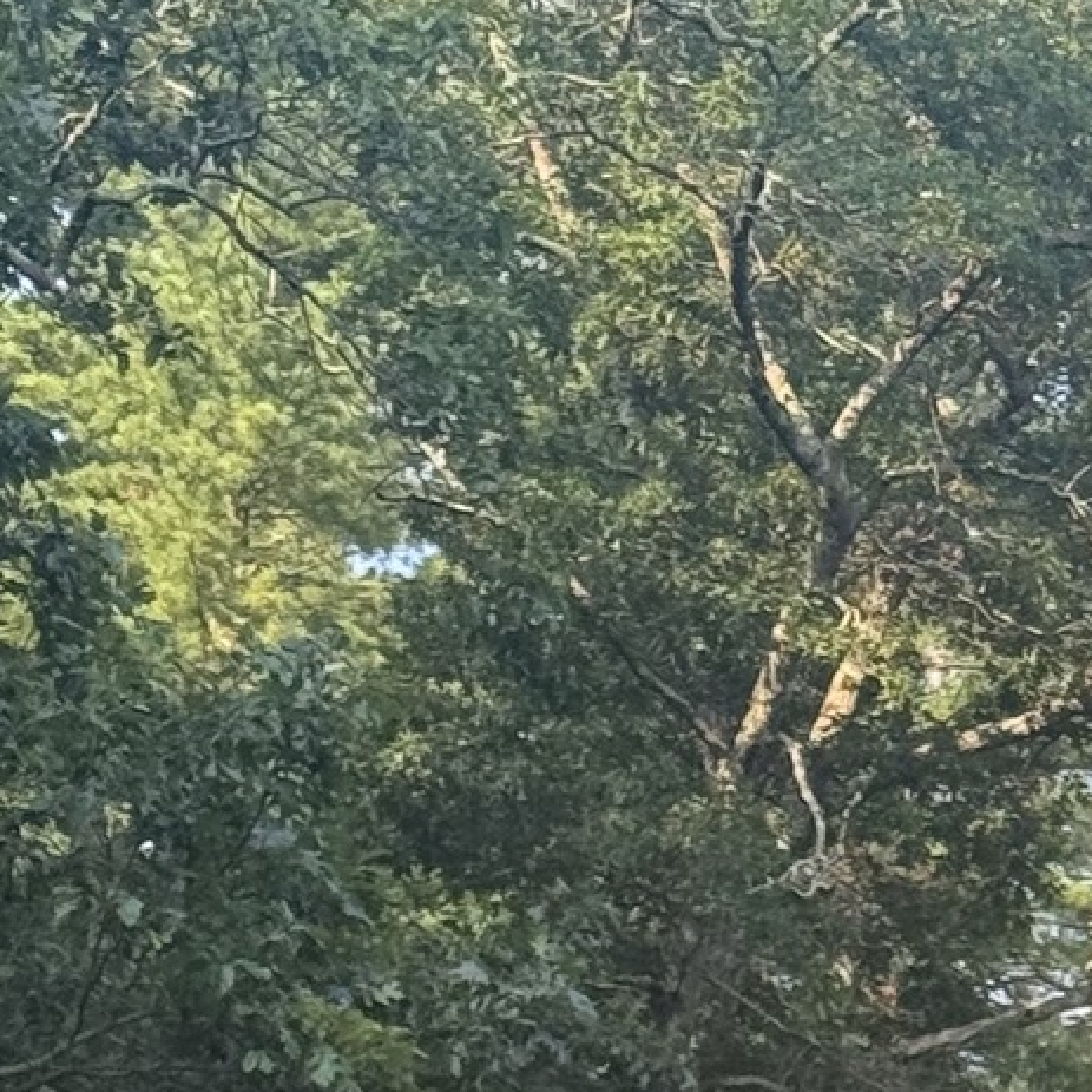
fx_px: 7531
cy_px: 2182
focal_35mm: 211
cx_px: 1462
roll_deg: -2.3
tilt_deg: +6.5
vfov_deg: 7.9
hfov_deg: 8.2
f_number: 1.78
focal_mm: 6.76
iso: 64
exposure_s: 1/876
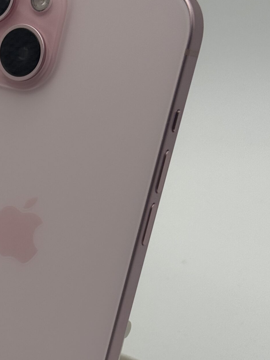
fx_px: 1020
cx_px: 20
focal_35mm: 98
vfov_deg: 19.9
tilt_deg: -32.9
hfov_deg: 14.9
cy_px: 253
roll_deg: +0.0
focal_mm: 6.76
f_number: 1.78
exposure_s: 1/1366
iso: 64
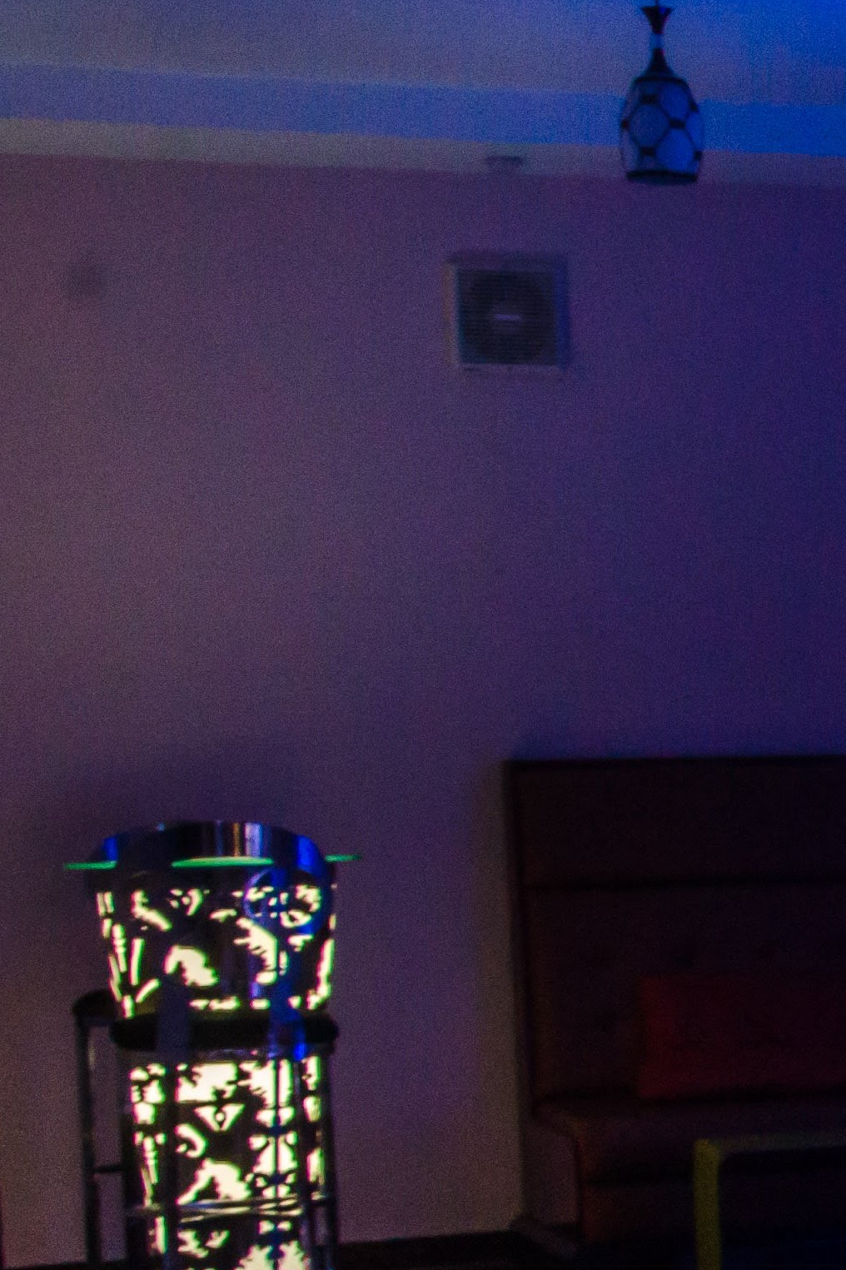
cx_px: 1699
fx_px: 3583
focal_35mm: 102
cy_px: 874
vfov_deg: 20.0
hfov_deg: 12.0
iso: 1600
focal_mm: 21
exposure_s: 1/2.5
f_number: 10
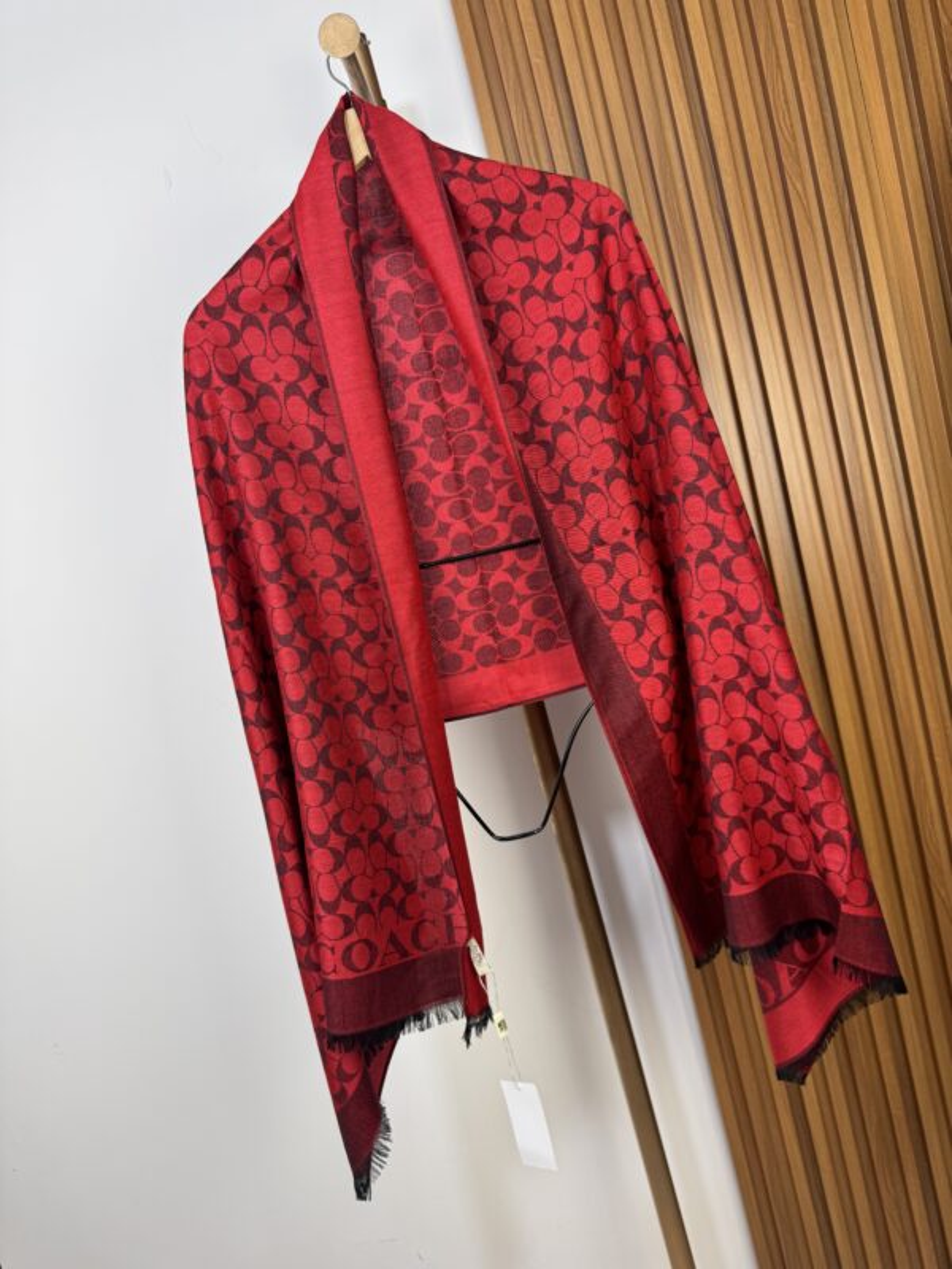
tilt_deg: -7.1
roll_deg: +14.4
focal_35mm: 24
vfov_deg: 71.6
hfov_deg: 56.8
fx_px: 880
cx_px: 476
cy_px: 634
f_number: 1.78
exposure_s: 1/120
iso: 80
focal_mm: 6.76
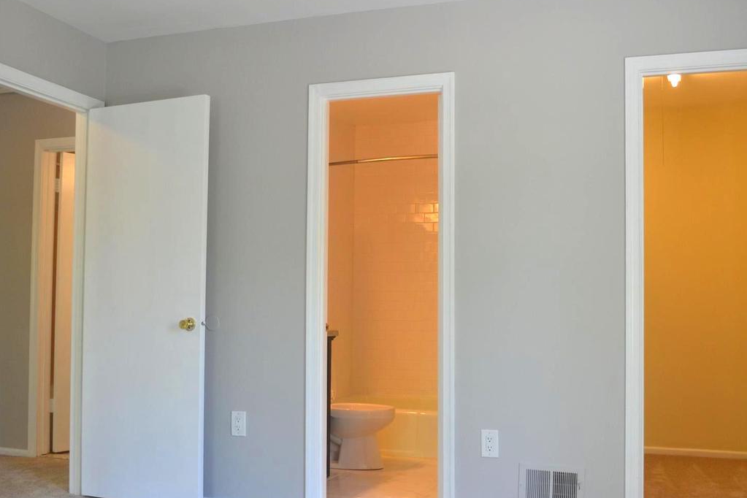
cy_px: 282
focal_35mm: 38
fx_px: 788
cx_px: 420
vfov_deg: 35.0
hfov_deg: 50.6
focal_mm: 18
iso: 400
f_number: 3.5
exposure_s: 1/50
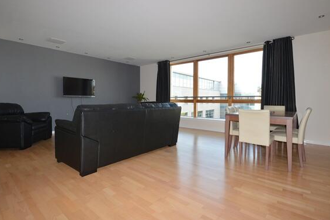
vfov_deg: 70.3
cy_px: 104
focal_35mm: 17
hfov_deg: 93.3
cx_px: 160
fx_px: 156
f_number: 11
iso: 800
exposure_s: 1/60
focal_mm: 10
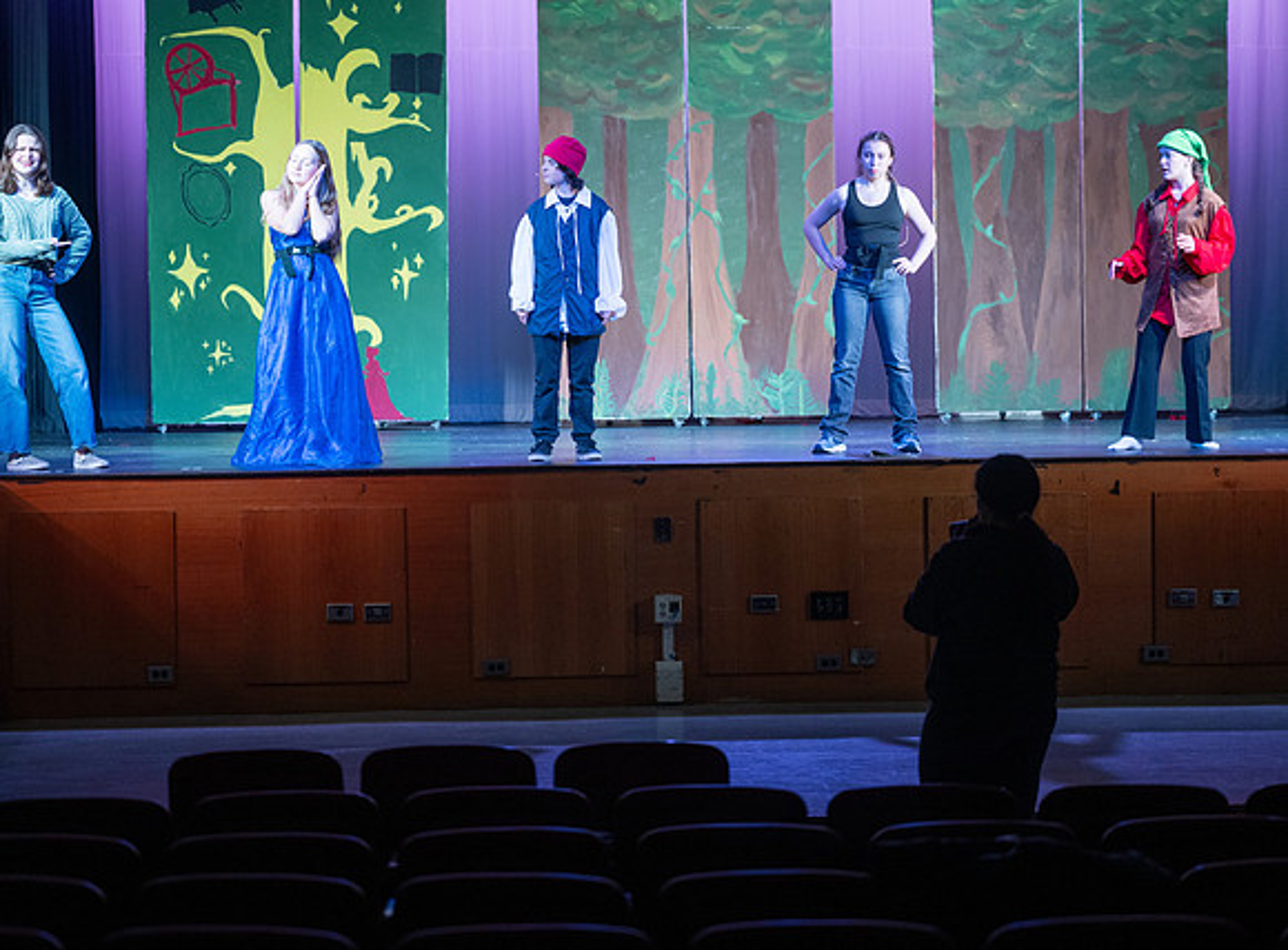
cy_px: 430
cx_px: 622
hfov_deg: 21.2
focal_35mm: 93
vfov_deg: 15.7
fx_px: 3449
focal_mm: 77
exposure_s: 1/250
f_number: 2.8
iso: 720
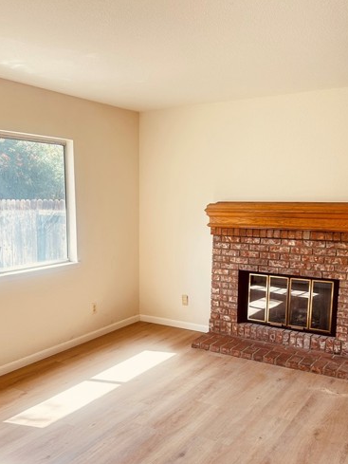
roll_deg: +0.1
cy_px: 269
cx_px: 149
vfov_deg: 53.7
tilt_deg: -8.7
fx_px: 456
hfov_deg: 41.7
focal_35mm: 34
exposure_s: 1/164
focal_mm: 5.7
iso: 64
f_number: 1.5
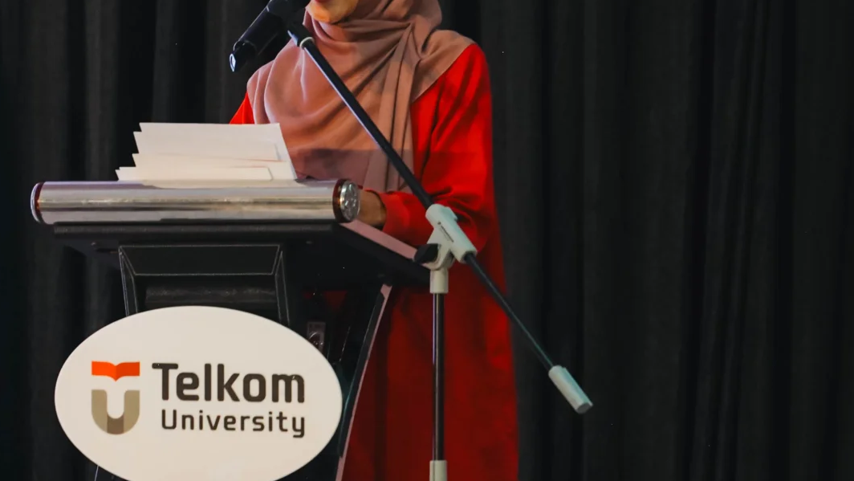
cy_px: 229
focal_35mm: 504
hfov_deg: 4.3
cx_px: 258
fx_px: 11415
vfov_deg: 2.4
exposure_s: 1/200
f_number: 4
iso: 2500
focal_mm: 200
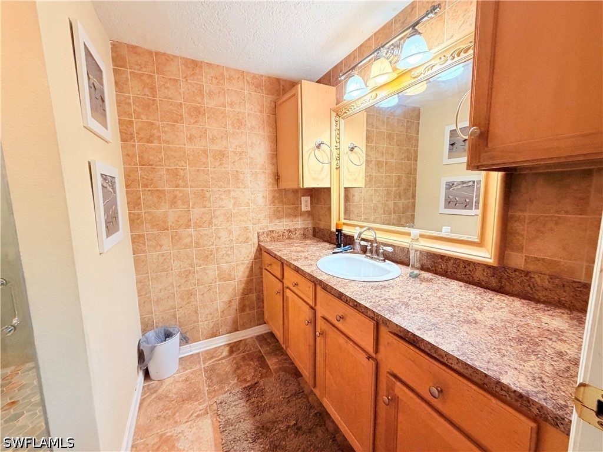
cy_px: 226
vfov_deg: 85.7
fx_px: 244
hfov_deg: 102.1
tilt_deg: -6.5
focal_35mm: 14
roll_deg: +1.7
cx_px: 302
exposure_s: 1/60
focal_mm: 2.22
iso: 320
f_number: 2.2
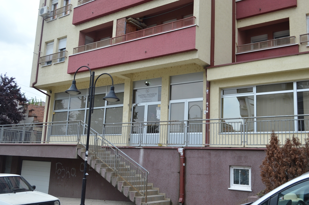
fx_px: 309
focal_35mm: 36
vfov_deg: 36.8
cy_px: 102
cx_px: 154
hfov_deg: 53.2
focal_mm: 24
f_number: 5.6
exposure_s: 1/320
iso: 100
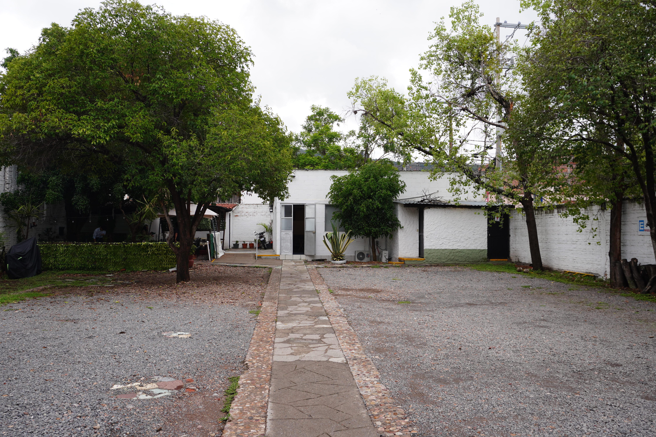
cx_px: 328
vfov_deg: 43.6
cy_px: 218
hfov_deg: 61.9
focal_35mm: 30
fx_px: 547
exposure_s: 1/100
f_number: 7.1
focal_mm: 20
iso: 100
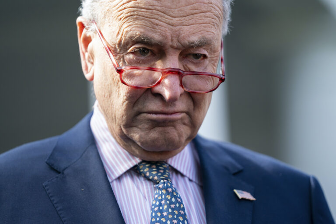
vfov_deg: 6.9
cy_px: 112
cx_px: 168
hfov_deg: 10.3
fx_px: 1867
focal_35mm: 200
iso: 500
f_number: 2.8
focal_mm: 200
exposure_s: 1/1600
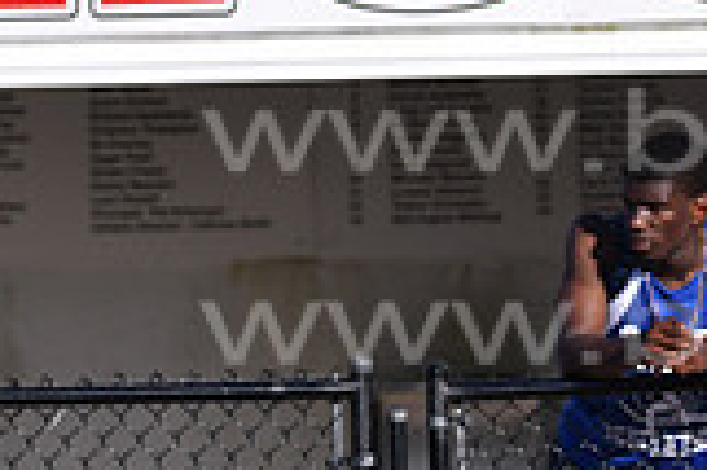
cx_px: 1212
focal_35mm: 1623
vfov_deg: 0.8
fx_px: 31841
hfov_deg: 1.3
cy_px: 622
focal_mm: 300
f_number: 5.6
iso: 320
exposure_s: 1/3200
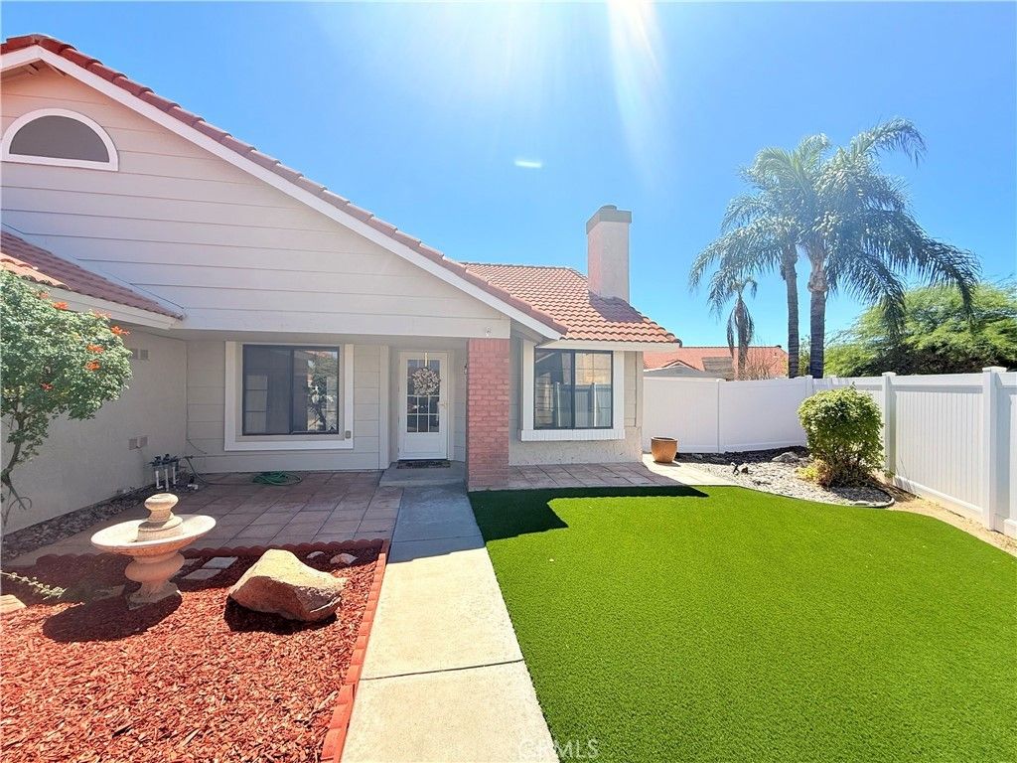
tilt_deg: +1.4
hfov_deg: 102.1
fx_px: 411
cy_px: 382
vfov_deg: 85.7
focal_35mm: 14
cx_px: 508
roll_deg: +0.1
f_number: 2.2
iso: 50
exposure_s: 1/1339
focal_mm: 2.22
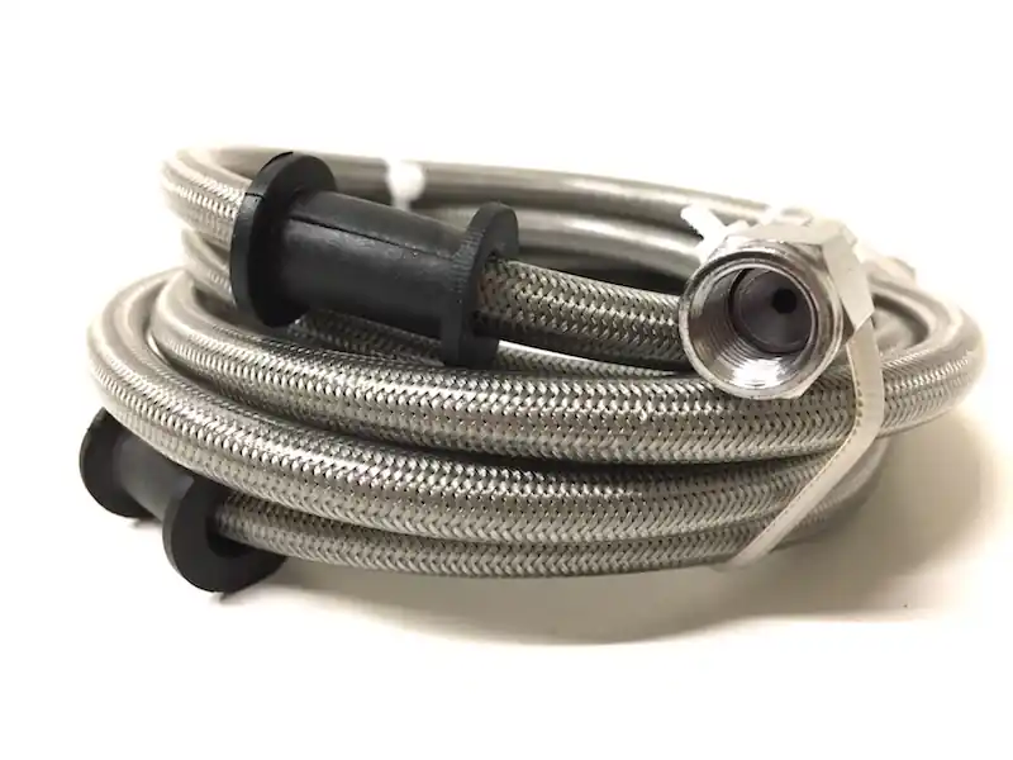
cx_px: 506
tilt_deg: -21.6
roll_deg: +0.5
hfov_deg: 61.7
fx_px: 849
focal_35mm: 29
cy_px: 380
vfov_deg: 48.2
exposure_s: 1/17
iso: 125
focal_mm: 4.15
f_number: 2.2
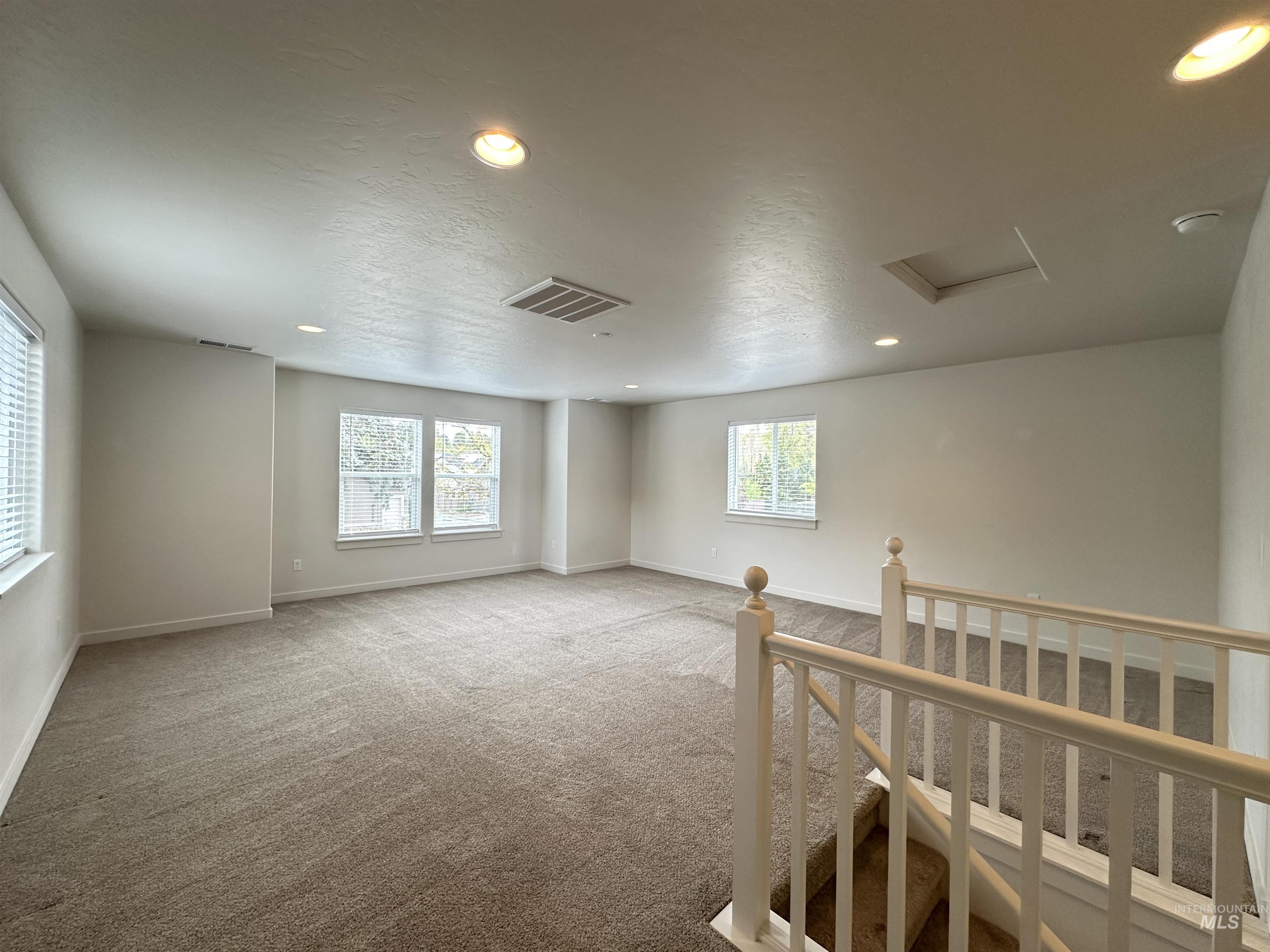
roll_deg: -0.7
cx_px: 635
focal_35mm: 14
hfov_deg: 102.1
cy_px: 476
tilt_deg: -0.4
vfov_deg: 85.7
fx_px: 514
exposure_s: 1/60
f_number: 2.2
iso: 200
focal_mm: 2.22
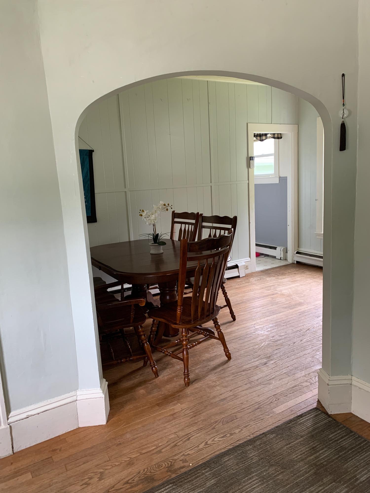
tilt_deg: -8.7
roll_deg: +3.2
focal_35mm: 26
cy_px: 246
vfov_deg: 67.3
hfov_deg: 53.1
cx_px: 185
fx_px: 371
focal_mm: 4.25
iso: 100
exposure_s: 1/61
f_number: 1.8
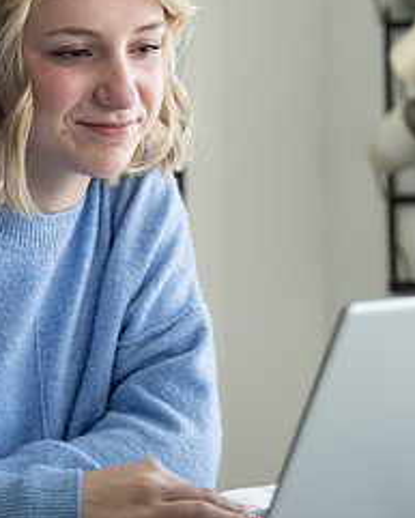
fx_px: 1780
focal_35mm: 116
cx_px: 332
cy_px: 185
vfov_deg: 16.5
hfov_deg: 13.2
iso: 100
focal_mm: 51
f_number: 2.8
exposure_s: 1/200
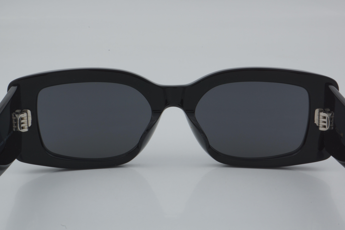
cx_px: 172
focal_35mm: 75
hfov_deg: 27.0
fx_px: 719
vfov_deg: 18.2
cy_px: 115
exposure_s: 1/4
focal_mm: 50
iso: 100
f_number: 32
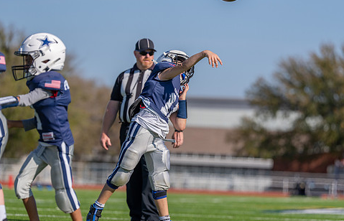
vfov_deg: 5.8
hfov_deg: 9.1
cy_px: 134
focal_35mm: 229
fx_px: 2164
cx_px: 167
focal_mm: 170
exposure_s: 1/3200
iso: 160
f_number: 3.2
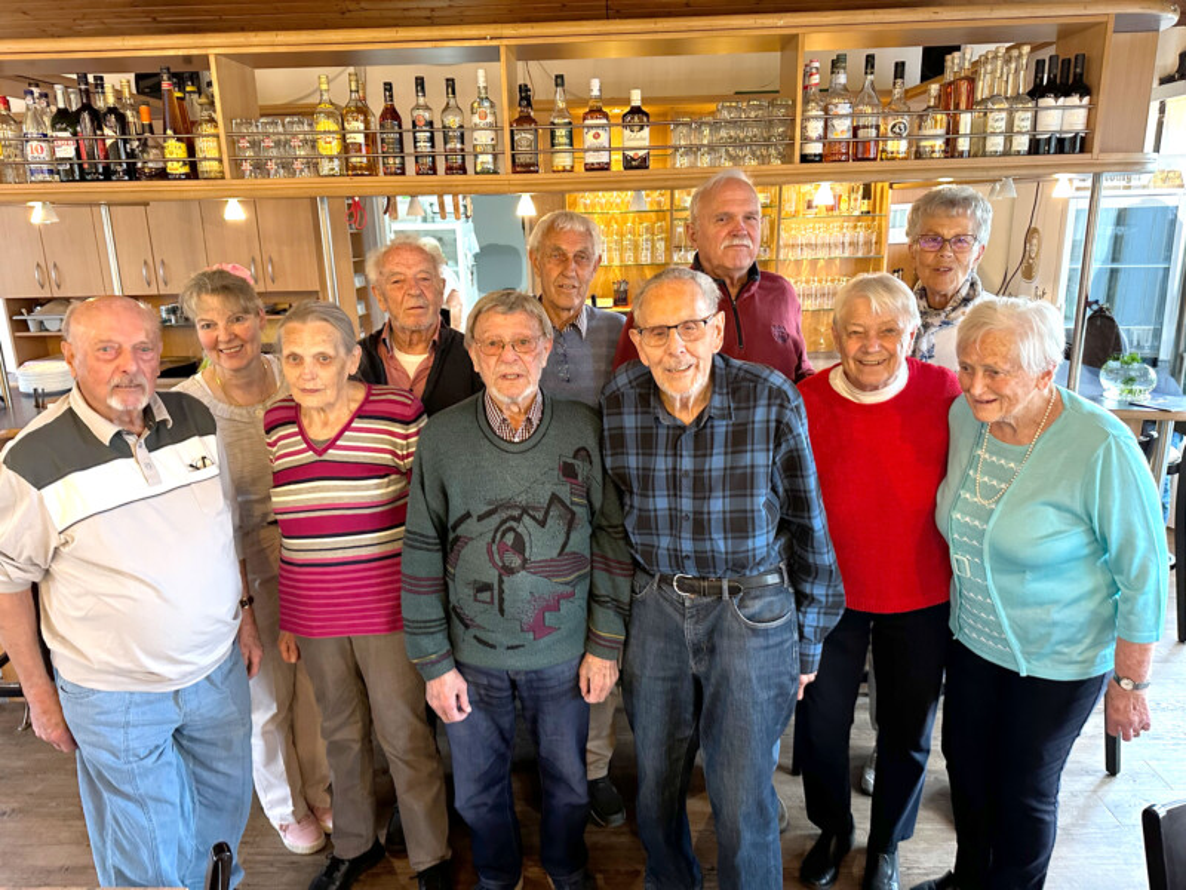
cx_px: 593
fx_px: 822
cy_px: 445
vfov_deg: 56.8
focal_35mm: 24
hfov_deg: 71.6
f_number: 1.78
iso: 400
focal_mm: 6.86
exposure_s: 1/50
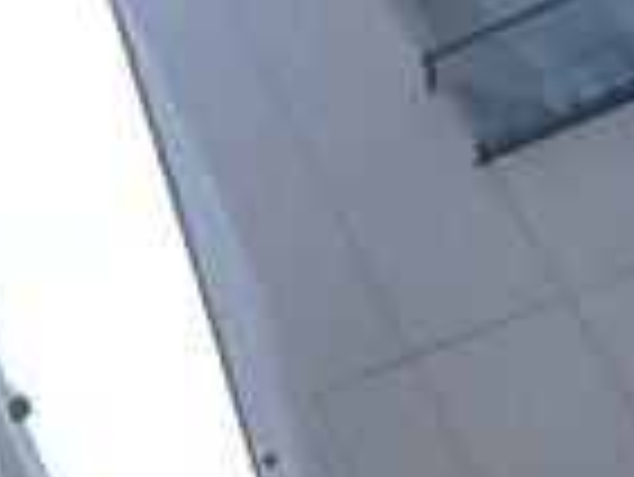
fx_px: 1741
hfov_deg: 15.7
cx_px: -679
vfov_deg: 13.9
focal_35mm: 95
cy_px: 860
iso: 125
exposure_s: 1/800
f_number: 3.5
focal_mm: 3.7
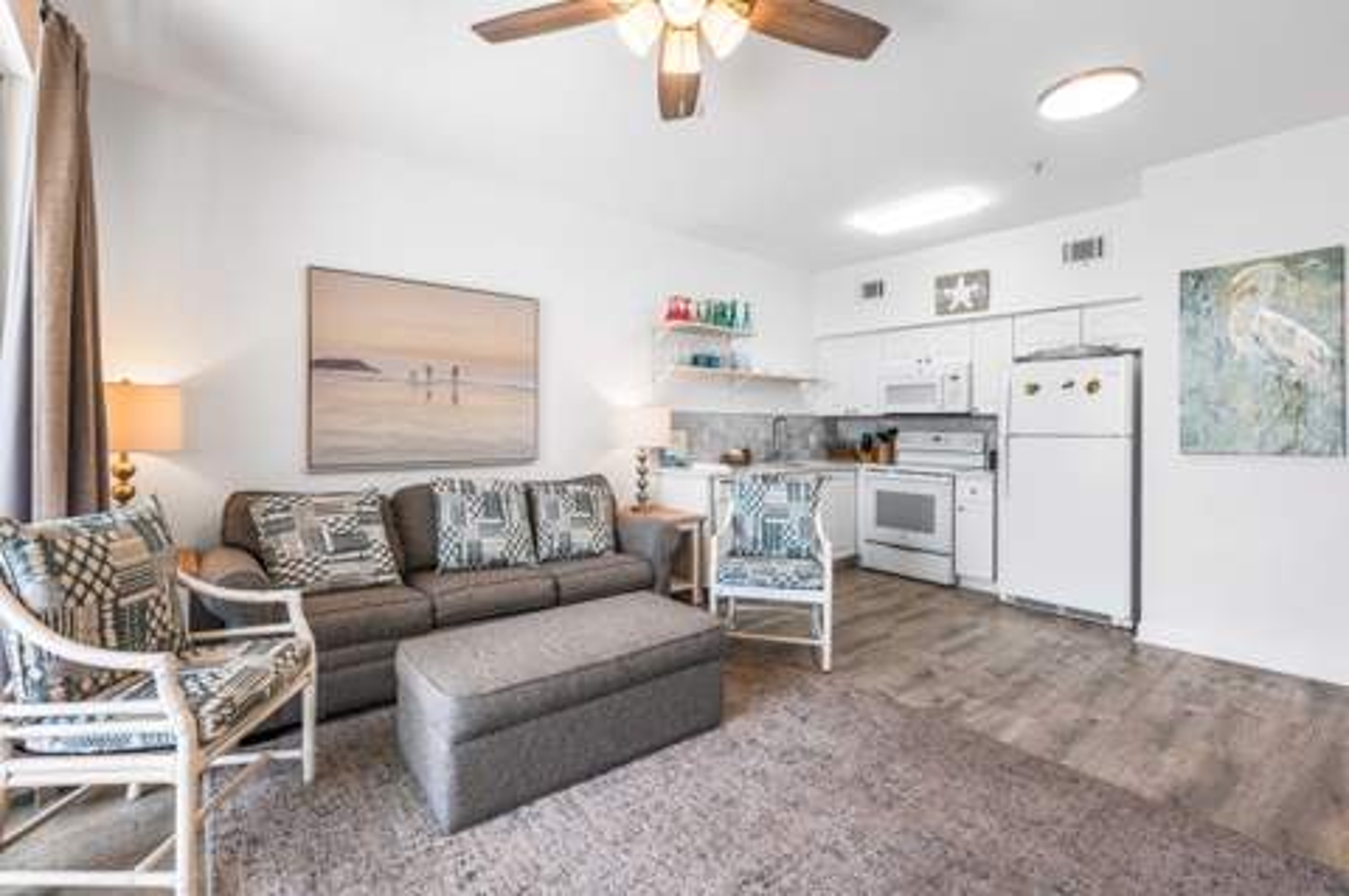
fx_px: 599
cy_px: 448
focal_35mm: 16
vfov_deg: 73.6
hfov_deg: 96.8
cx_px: 674
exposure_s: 1/25
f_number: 8
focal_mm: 16
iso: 200
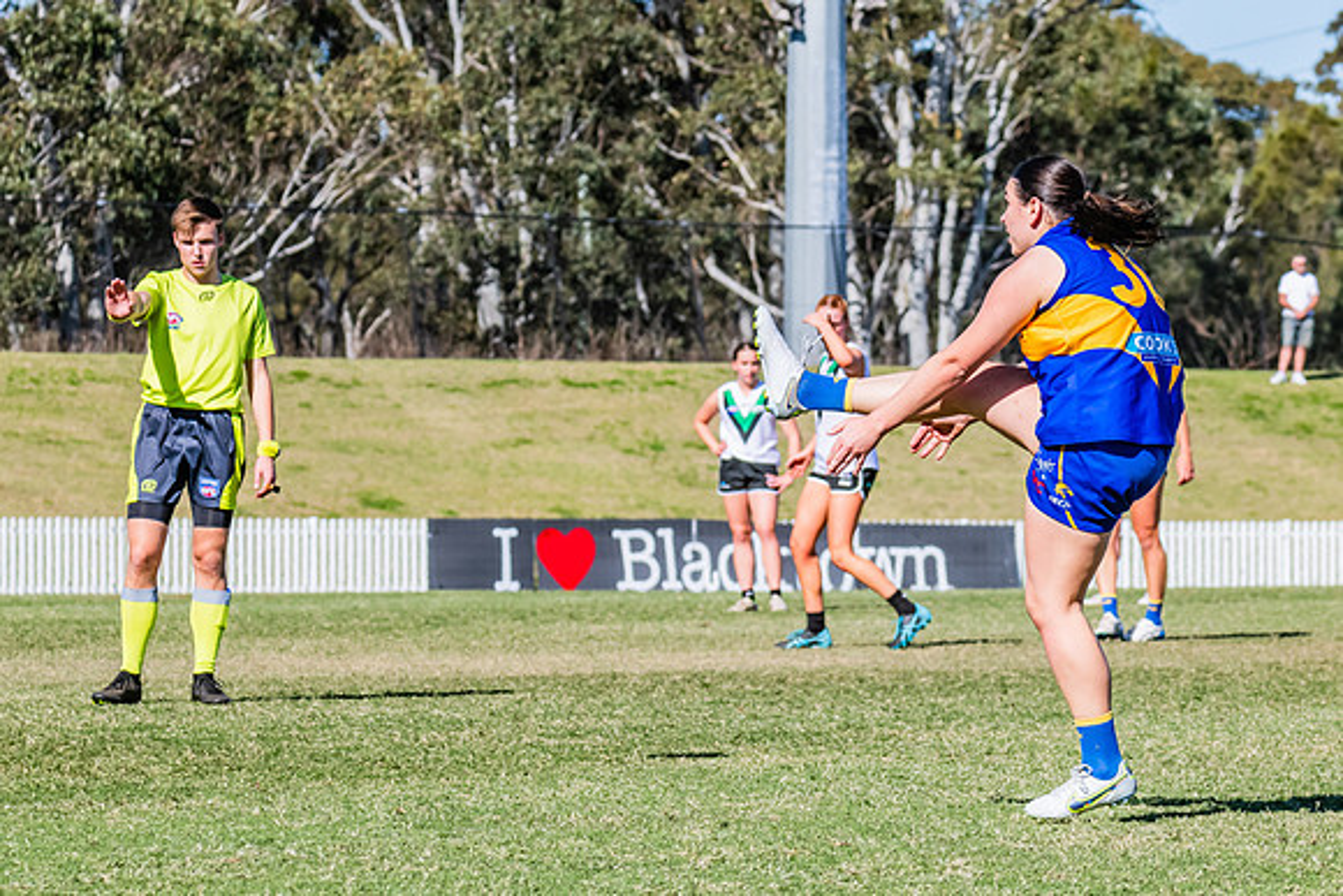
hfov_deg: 7.9
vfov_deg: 5.3
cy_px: 438
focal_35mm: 262
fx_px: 9767
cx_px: 938
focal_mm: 170
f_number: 10
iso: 640
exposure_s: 1/1250
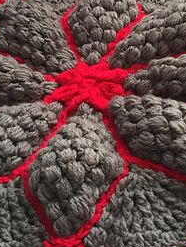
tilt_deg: -37.3
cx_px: 104
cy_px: 44
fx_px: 536
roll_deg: -0.8
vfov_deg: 25.4
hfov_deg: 19.7
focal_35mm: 75
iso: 100
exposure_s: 1/30
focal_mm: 4.15
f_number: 2.2
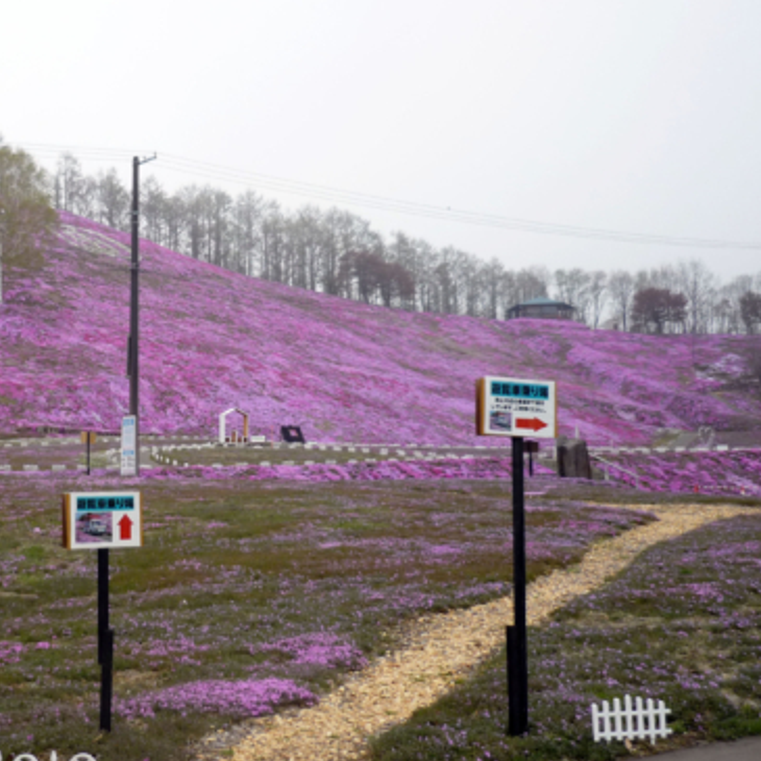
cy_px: 354
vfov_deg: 35.3
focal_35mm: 48
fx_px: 1194
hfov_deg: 34.4
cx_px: 161
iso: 100
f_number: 2.8
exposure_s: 1/125
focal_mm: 5.5
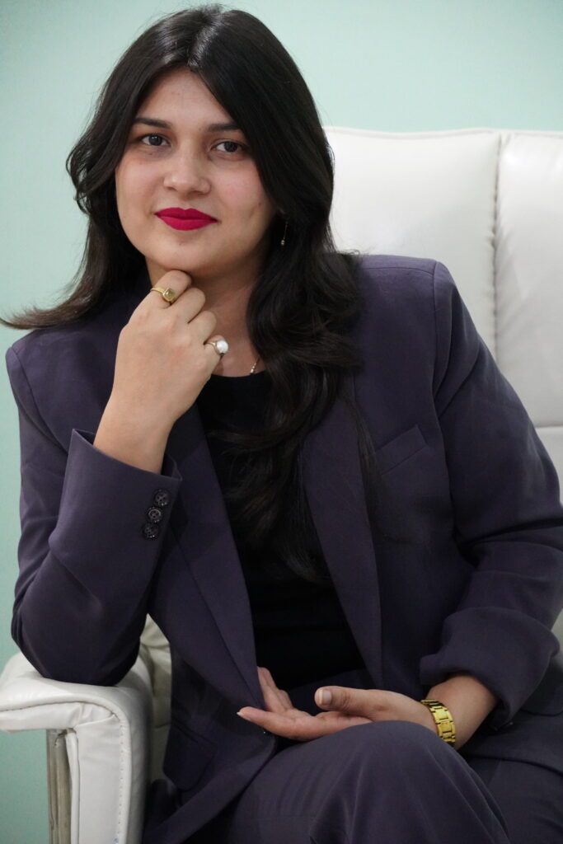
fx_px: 2743
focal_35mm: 117
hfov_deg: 11.7
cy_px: 422
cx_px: 282
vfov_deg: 17.5
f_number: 5
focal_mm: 78
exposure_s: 1/60
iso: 6400
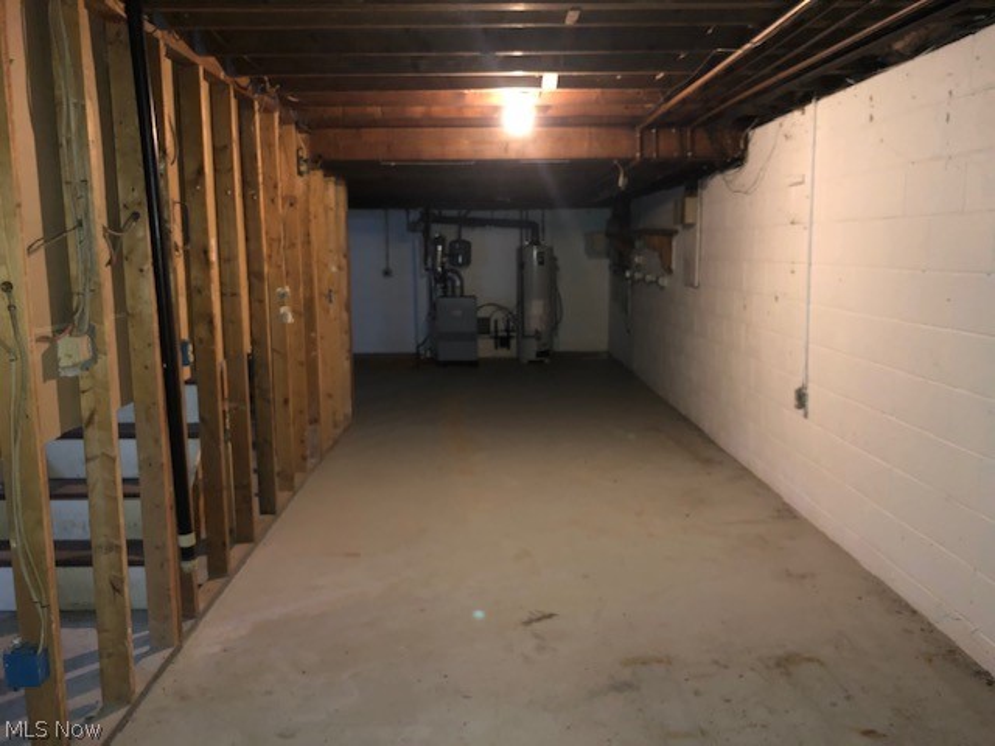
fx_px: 805
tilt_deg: -8.3
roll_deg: -0.5
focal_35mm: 28
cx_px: 498
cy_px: 373
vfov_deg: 49.7
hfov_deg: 63.4
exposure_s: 1/4
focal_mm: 3.99
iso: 200
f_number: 1.8
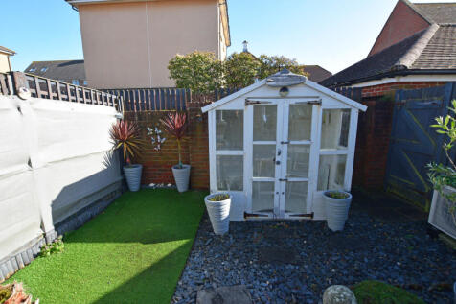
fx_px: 203
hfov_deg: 96.8
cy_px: 152
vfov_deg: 73.7
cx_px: 228
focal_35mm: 16
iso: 400
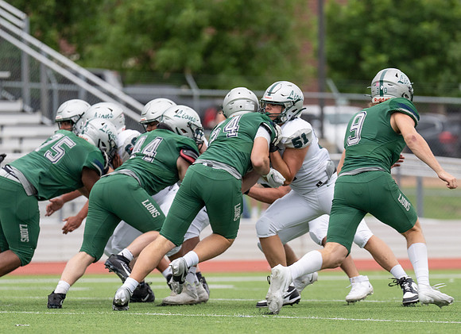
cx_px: 271
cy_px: 213
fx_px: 5170
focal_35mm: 393
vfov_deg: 3.7
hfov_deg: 5.1
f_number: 2.8
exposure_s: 1/1250
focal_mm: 200
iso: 250
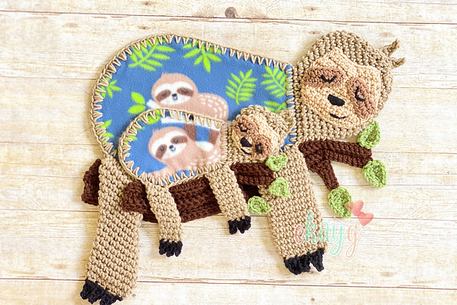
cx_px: 226
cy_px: 168
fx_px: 698
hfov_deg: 36.2
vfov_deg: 24.6
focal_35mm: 55
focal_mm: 6
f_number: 2
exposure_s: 1/40
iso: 320
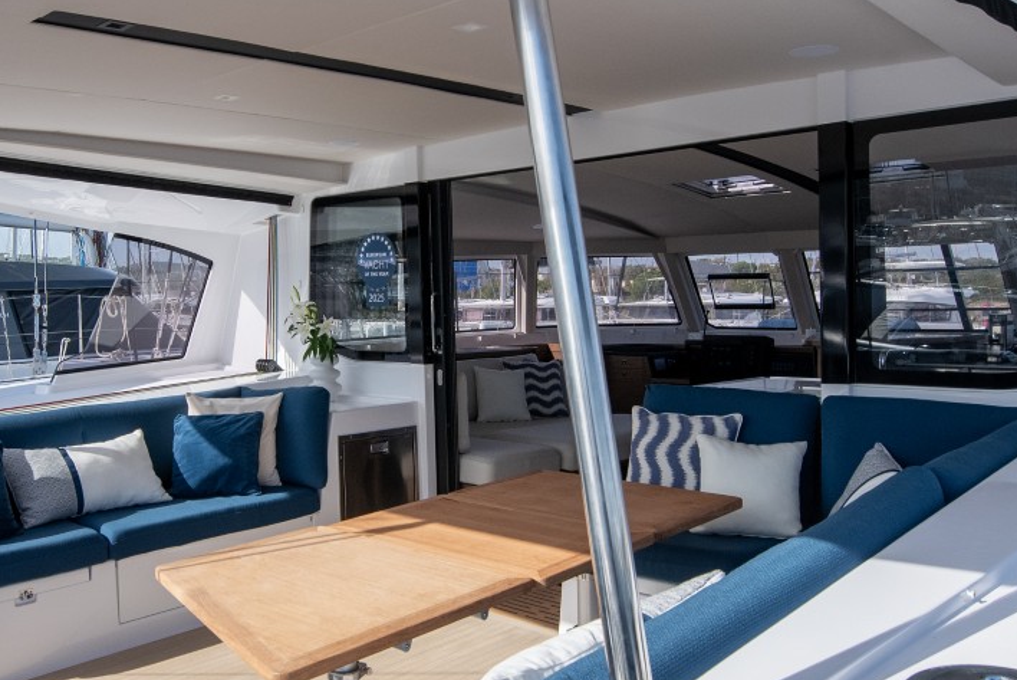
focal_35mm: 32
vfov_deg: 41.2
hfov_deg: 58.1
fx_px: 905
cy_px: 334
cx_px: 392
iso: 800
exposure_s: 1/3200
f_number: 8
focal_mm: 14
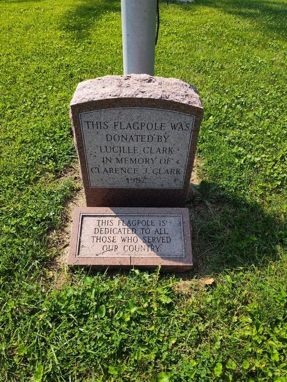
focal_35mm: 24
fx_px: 265
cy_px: 192
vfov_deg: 71.6
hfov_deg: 56.8
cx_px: 142
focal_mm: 5.56
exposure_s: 1/669
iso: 100
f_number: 1.8
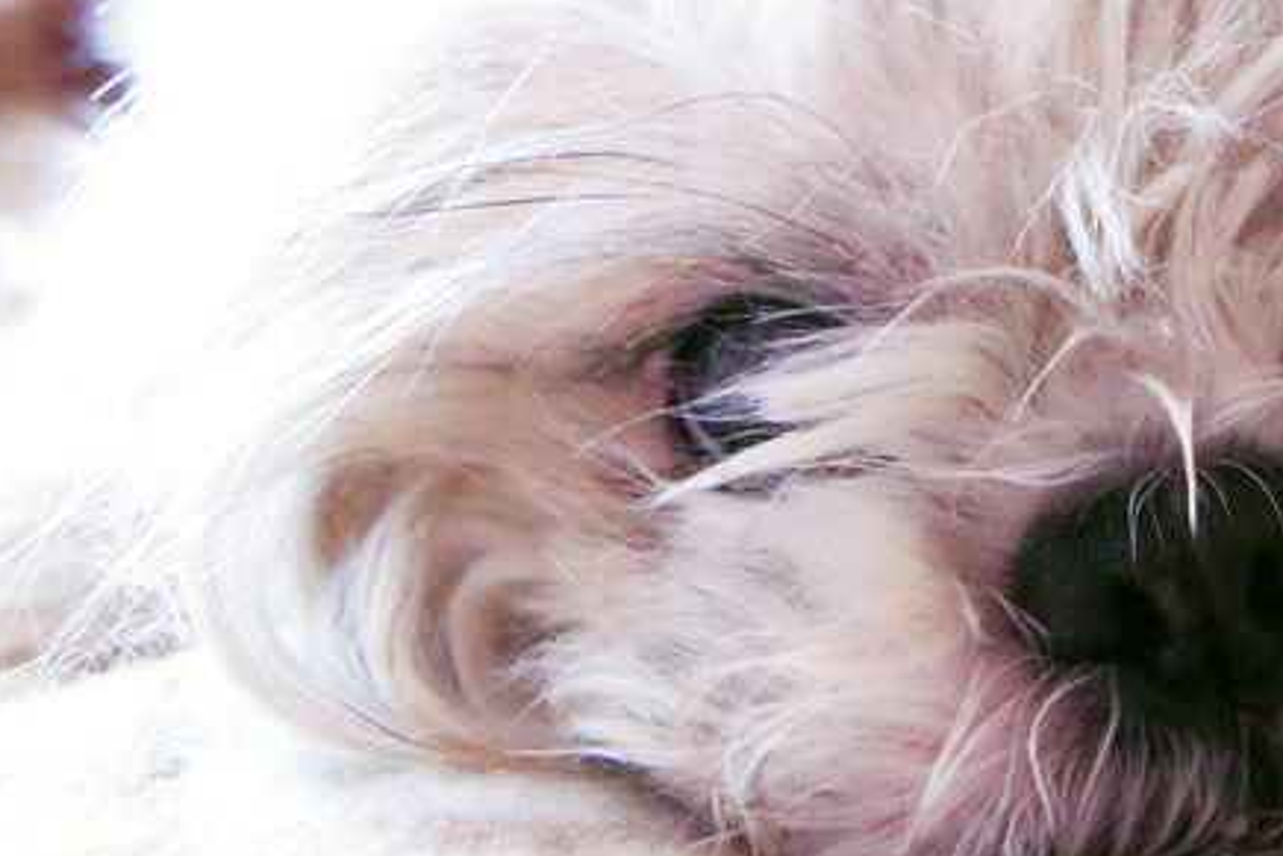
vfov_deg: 19.9
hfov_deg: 28.7
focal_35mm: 68
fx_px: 2424
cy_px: 194
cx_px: 1103
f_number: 4.5
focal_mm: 22
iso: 3200
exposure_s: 1/30
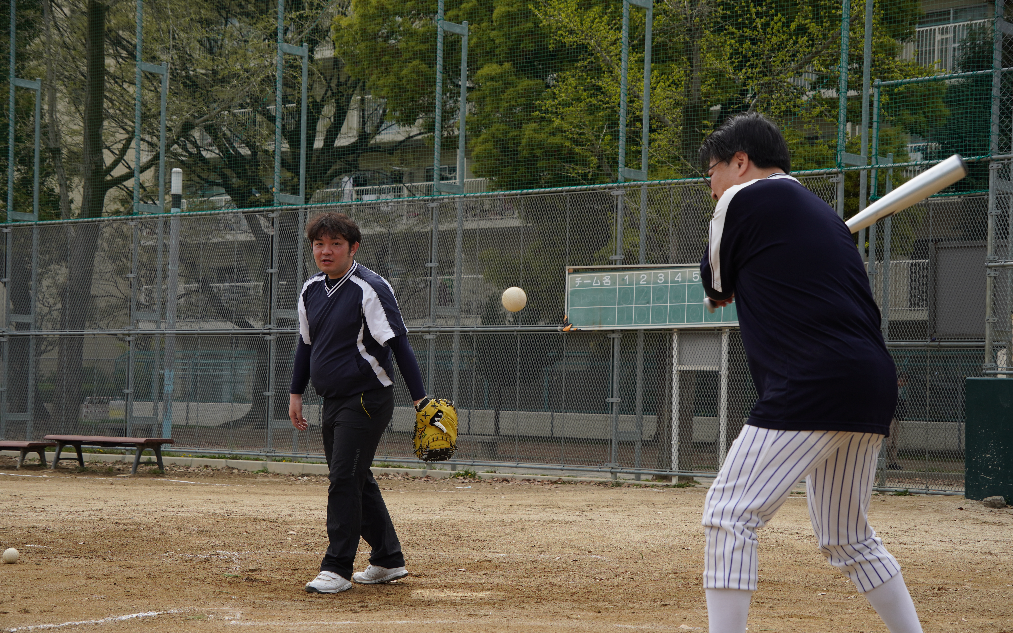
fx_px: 1919
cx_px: 509
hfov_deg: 29.6
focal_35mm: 70
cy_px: 333
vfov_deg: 18.7
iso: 100
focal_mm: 45
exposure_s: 1/500
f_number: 5.6
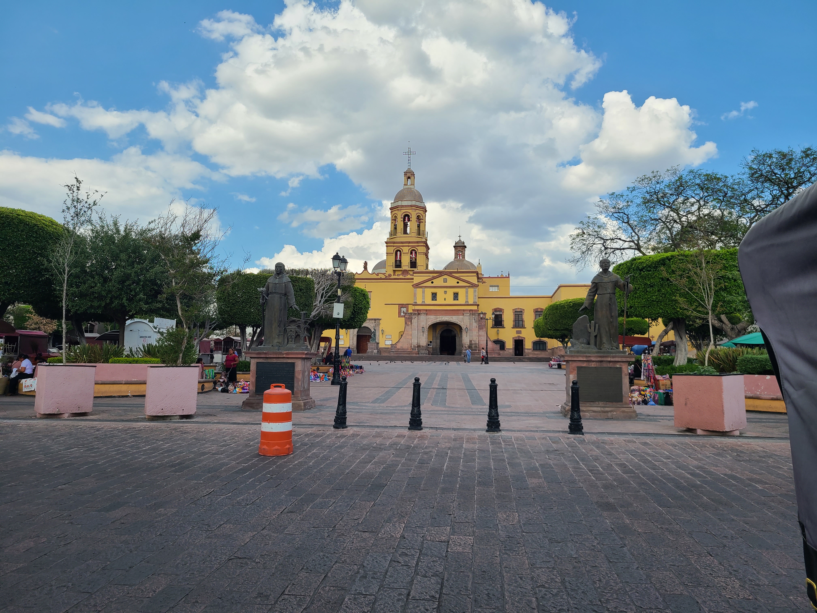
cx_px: 408
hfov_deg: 67.3
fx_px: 614
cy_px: 306
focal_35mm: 26
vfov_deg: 53.1
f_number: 1.8
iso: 40
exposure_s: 1/1614
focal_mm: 5.4
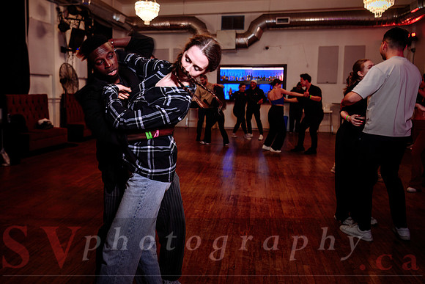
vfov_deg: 45.3
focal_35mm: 29
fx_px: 339
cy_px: 121
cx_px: 175
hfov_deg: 63.8
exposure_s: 1/50
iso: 320
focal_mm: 24
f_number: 3.2
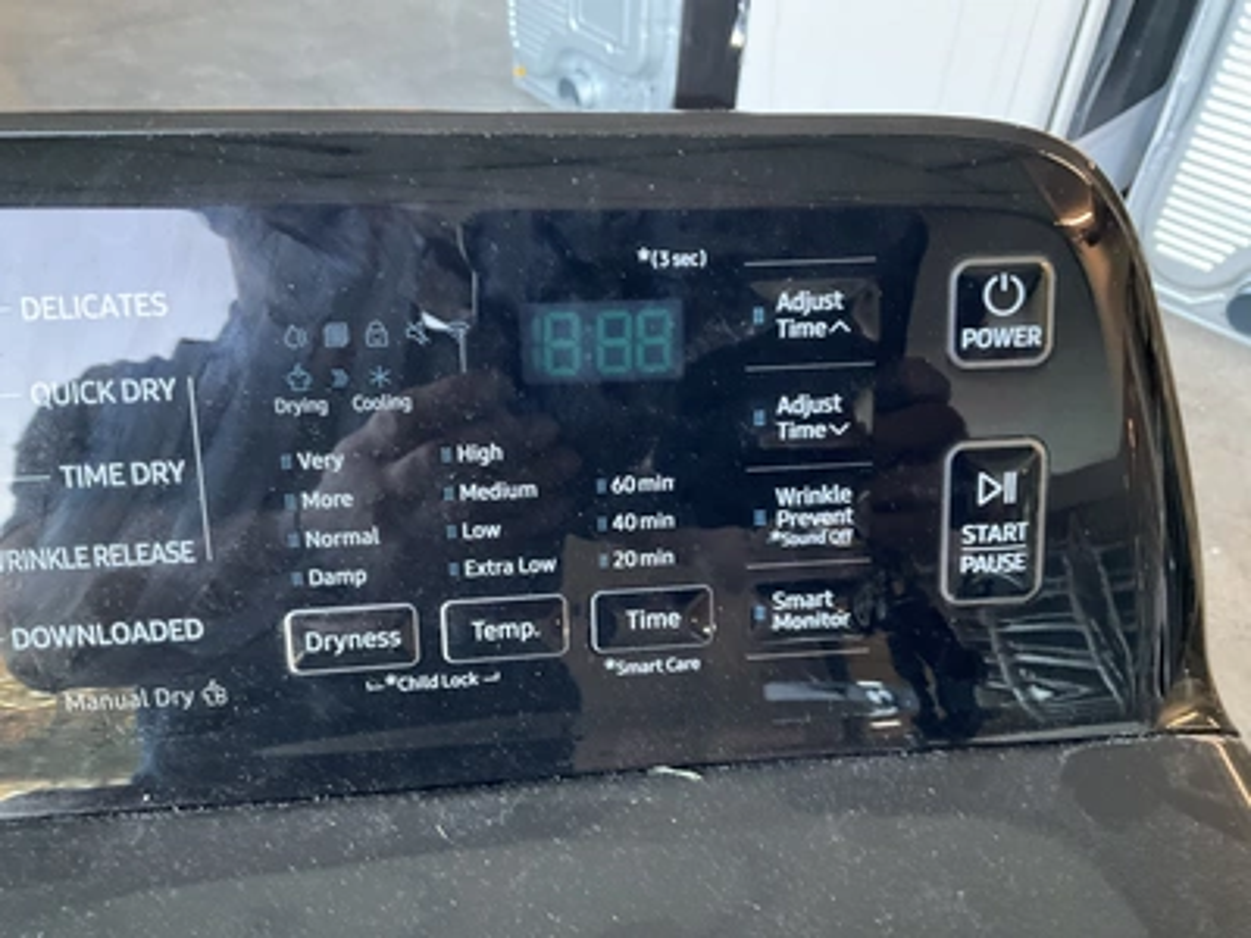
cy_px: 469
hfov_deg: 61.7
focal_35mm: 29
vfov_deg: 48.2
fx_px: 1048
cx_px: 626
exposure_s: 1/30
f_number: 1.8
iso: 320
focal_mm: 3
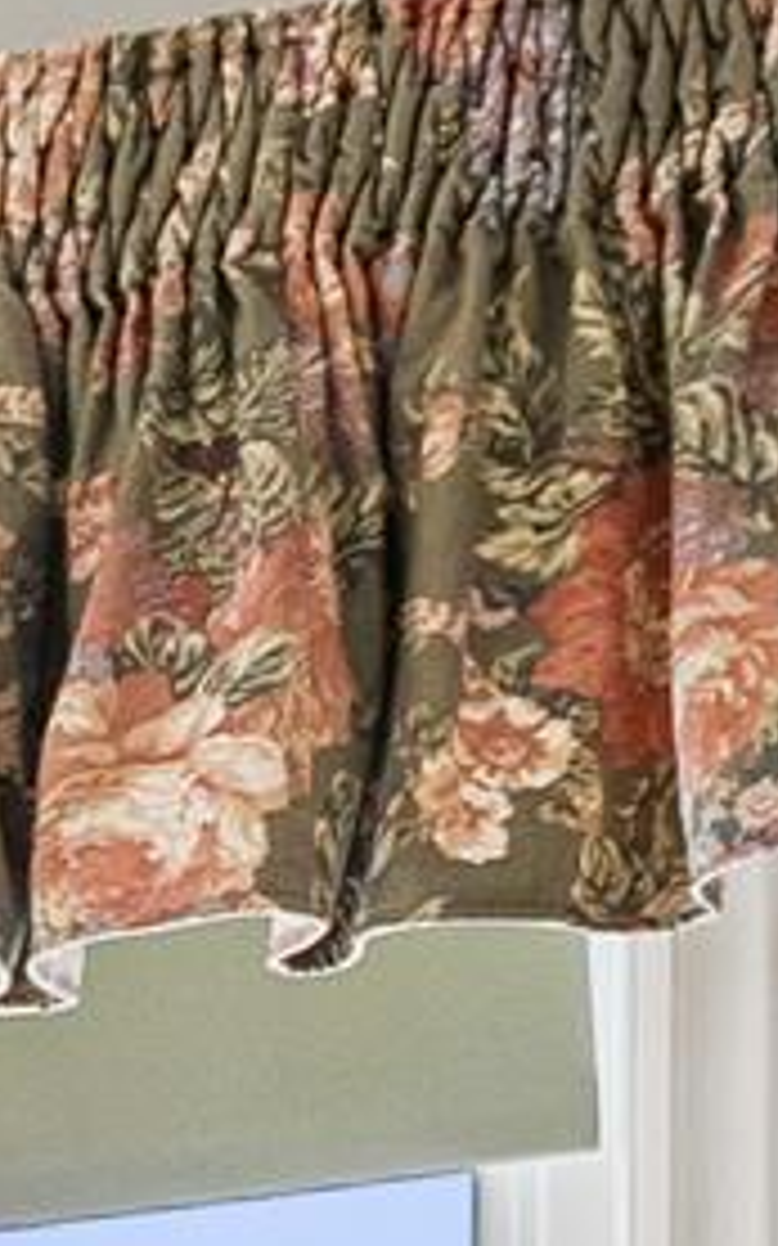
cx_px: -3355
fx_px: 5363
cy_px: 2712
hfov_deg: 5.6
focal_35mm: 158
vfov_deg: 11.5
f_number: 8
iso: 640
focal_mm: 14
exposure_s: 1/80
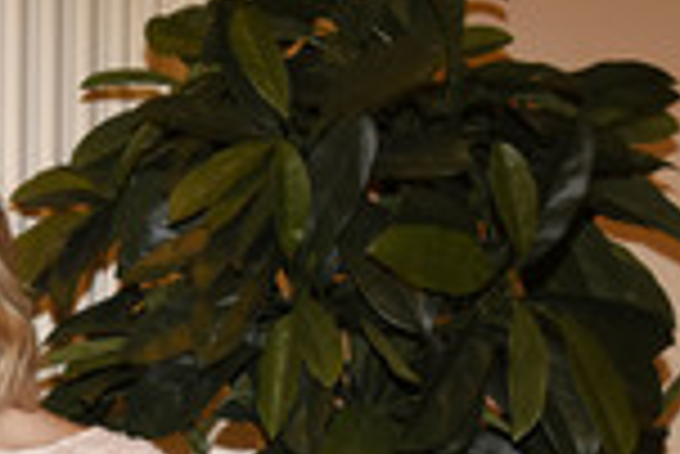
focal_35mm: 149
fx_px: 2817
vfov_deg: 9.1
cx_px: -245
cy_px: 602
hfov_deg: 13.2
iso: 1600
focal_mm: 50
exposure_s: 1/80
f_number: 6.3
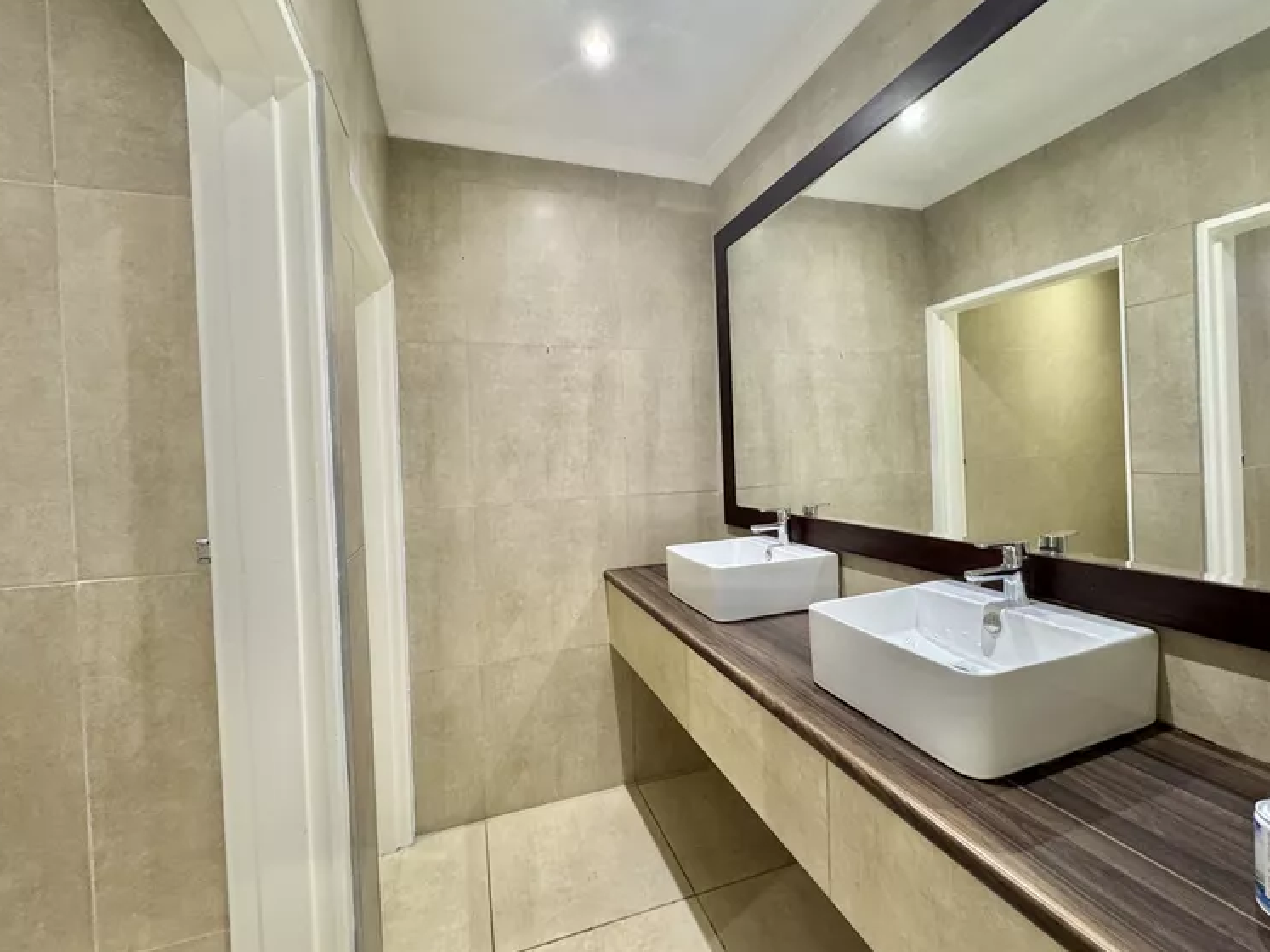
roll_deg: +1.7
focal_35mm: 15
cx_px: 655
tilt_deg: -1.1
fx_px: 550
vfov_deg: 81.7
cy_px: 469
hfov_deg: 98.2
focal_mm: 2.22
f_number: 2.2
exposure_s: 1/50
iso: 250
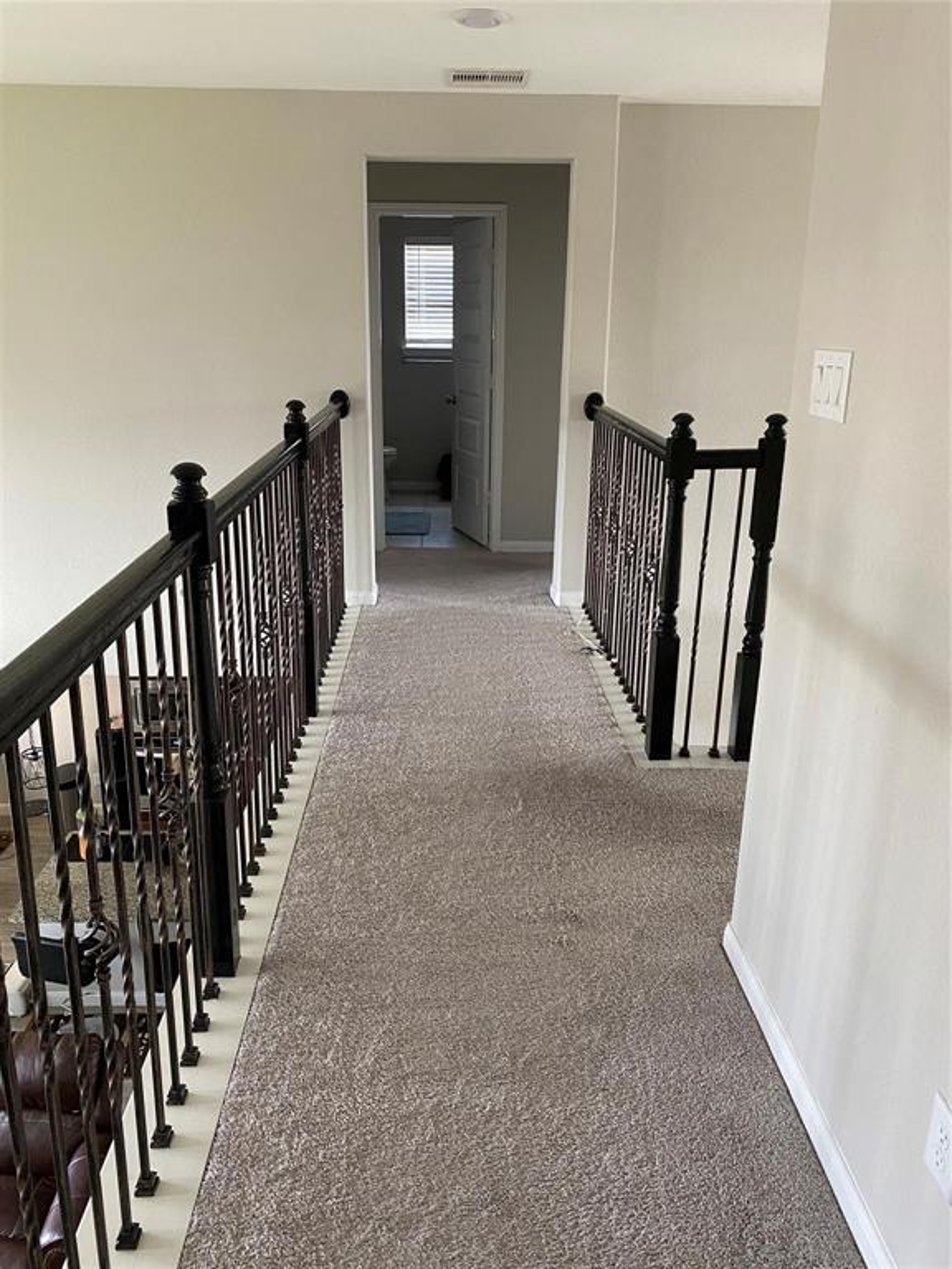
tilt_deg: -16.9
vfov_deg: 67.3
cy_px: 634
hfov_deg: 53.1
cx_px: 476
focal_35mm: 26
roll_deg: -0.6
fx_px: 953
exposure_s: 1/60
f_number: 1.8
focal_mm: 4.25
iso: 200
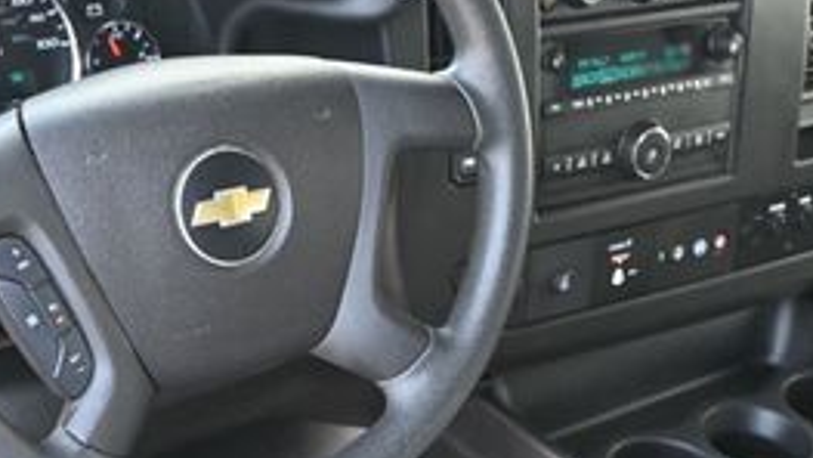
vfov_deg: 16.0
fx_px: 1609
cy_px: 393
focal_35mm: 75
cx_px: 408
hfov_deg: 28.4
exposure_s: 1/125
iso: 720
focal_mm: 19.5
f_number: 3.8
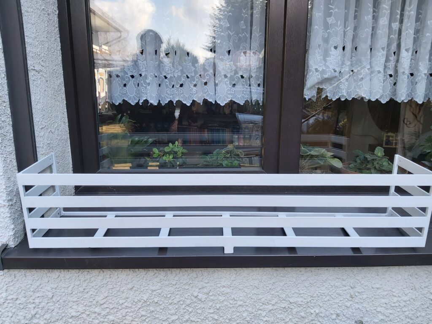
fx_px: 324
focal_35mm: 26
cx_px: 216
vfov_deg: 53.1
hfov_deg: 67.3
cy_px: 162
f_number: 1.7
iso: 64
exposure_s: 1/213
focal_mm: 3.92
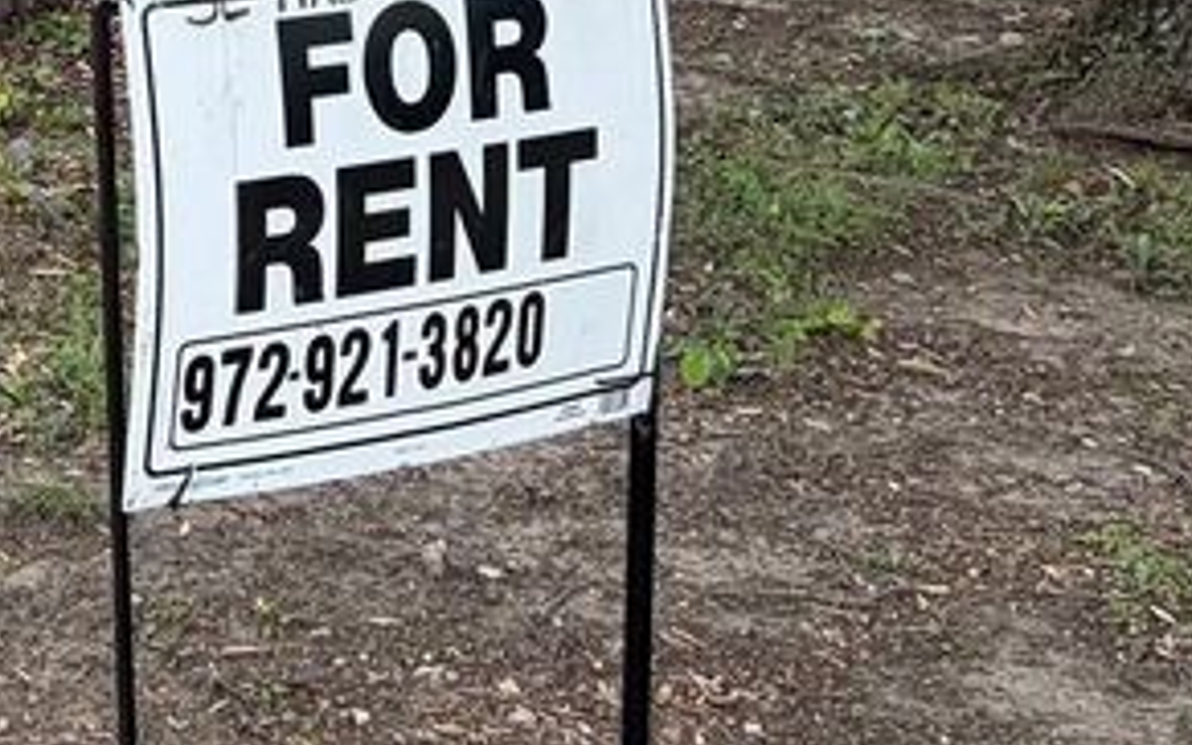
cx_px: -725
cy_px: -450
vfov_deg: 12.6
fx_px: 3152
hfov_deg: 18.4
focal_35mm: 97
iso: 64
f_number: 1.6
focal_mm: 5.96
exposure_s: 1/1099
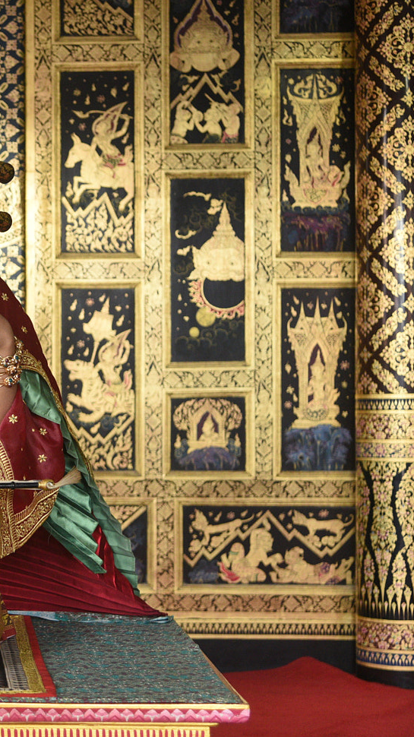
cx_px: -148
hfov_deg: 13.9
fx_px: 1621
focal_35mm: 83
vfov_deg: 25.6
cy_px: 350
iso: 2000
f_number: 4
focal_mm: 48
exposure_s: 1/160
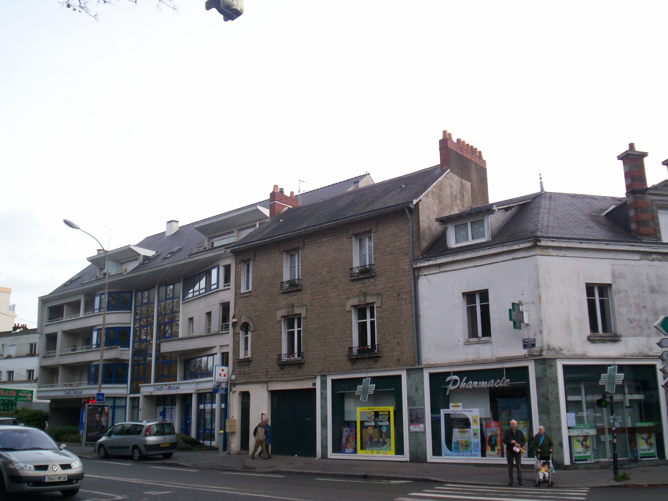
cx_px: 334
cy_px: 250
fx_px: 695
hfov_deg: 51.4
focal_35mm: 36
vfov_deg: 39.7
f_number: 4.5
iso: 100
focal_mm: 5.9
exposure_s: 1/267
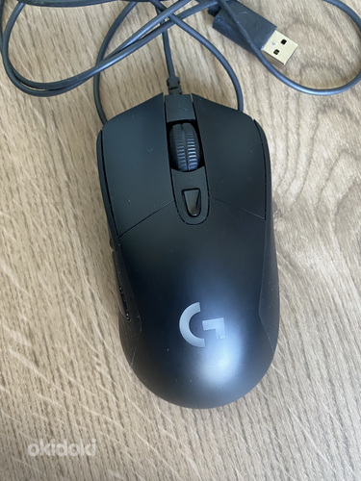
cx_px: 180
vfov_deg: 69.4
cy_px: 240
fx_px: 348
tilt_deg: -84.0
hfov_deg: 54.9
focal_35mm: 25
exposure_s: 1/46
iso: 500
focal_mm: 4.25
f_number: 1.8
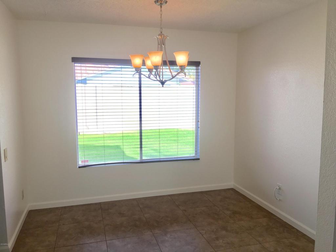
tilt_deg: -6.1
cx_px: 168
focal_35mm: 29
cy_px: 126
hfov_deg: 61.7
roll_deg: +0.3
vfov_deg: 48.2
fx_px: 281
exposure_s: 1/125
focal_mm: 4.15
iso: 25
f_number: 2.2
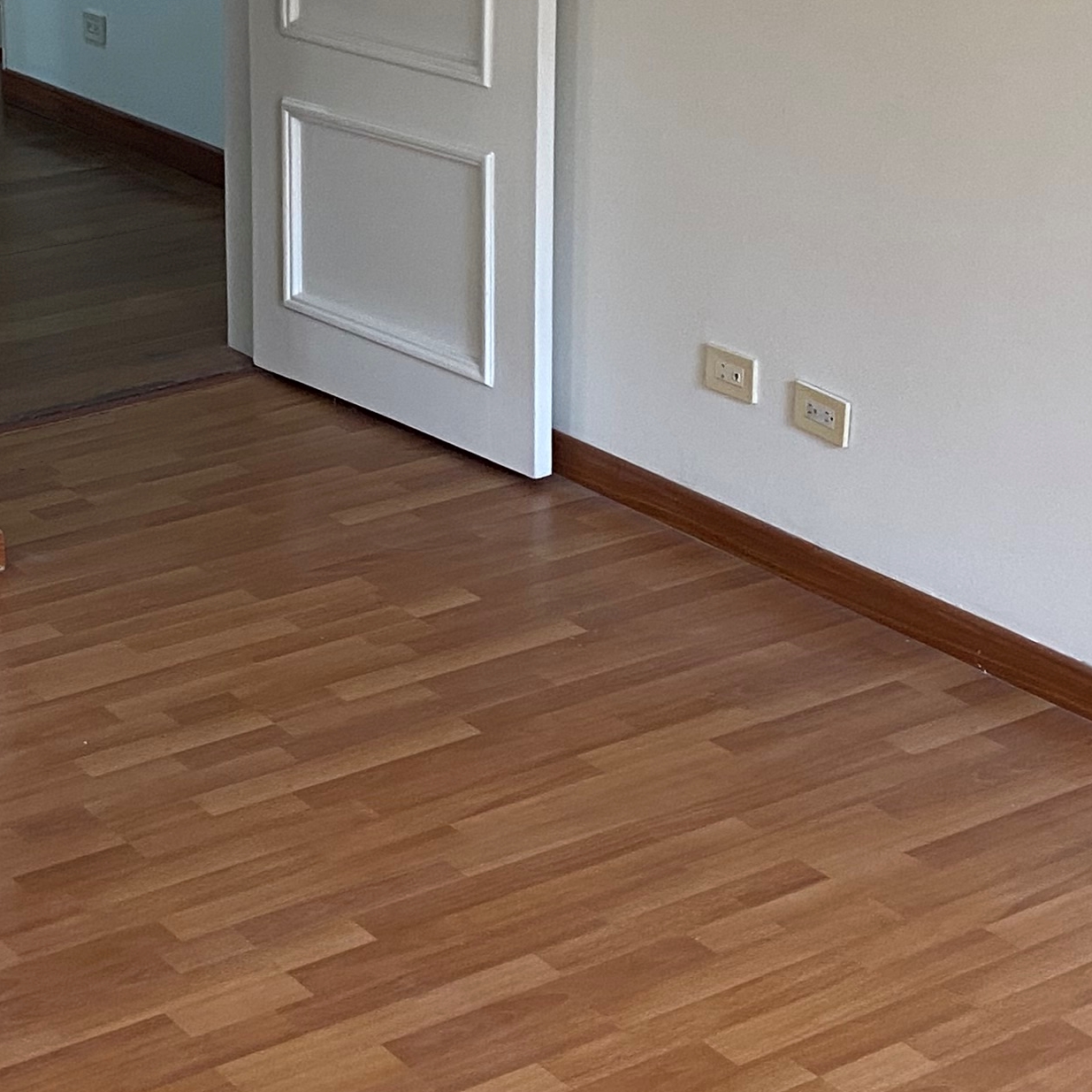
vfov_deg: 22.8
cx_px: 140
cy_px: 234
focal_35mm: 75
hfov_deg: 22.6
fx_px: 2677
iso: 80
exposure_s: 1/60
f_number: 1.8
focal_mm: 4.25
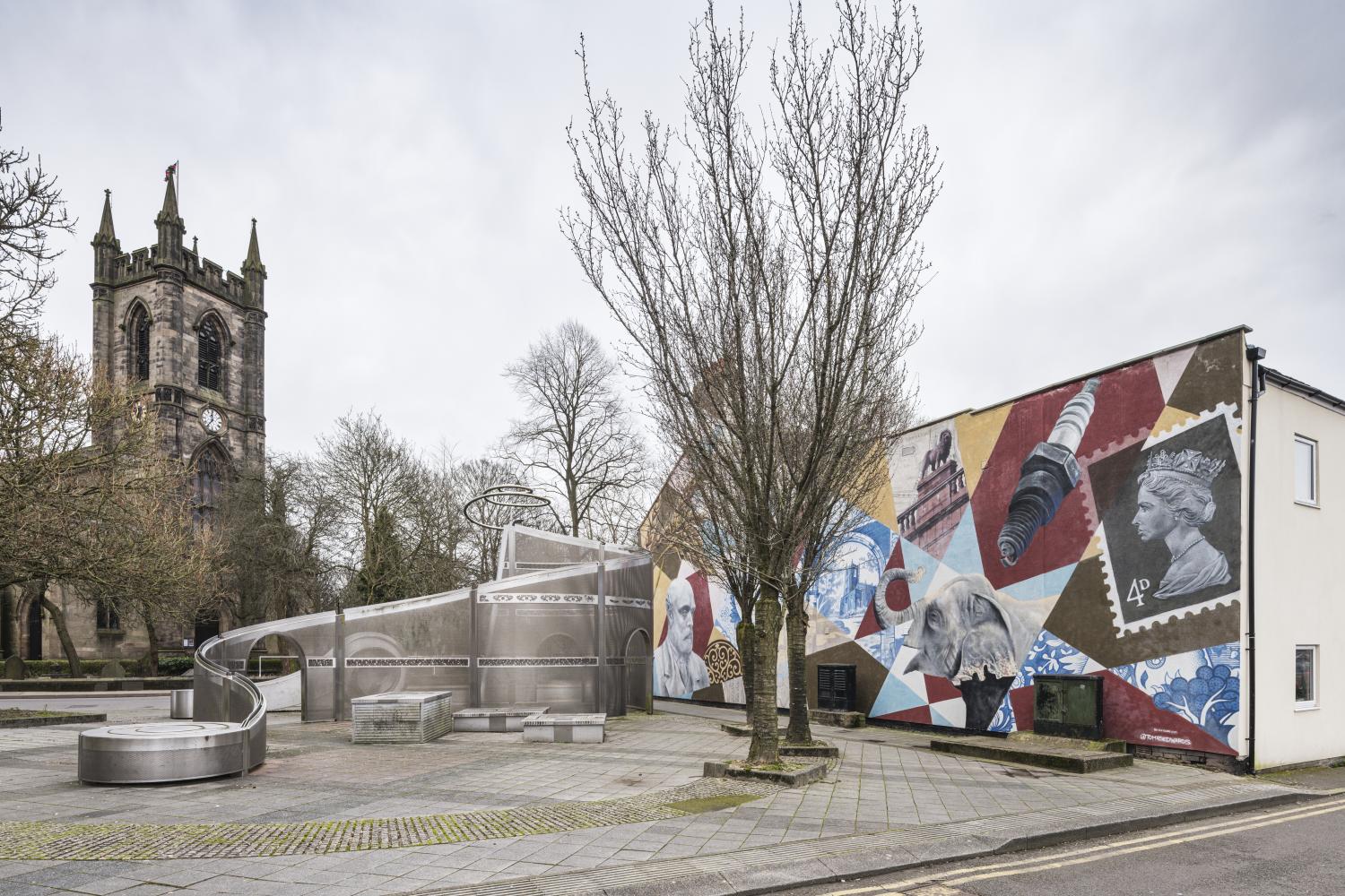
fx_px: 710
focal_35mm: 19
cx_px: 672
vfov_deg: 64.6
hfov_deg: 86.9
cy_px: 448
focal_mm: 19
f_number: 10
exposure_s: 1/15
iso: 64
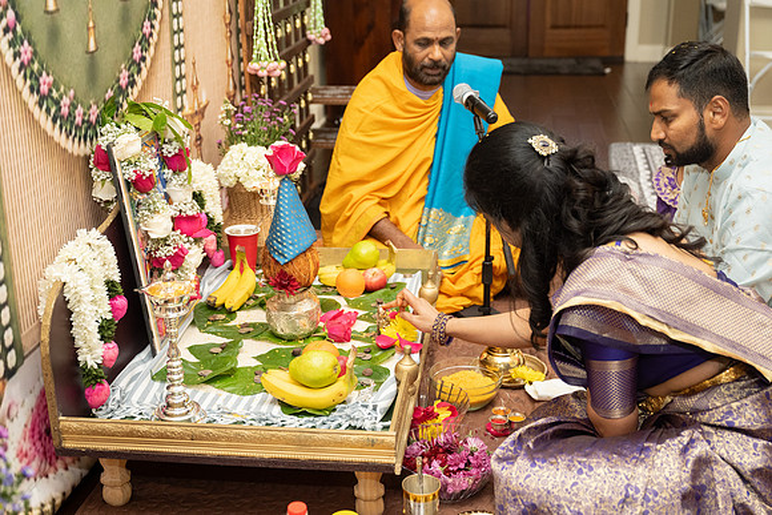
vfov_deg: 30.5
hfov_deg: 44.4
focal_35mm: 44
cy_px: 258
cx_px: 386
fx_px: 945
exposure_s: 1/160
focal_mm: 43
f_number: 3.5
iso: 1000
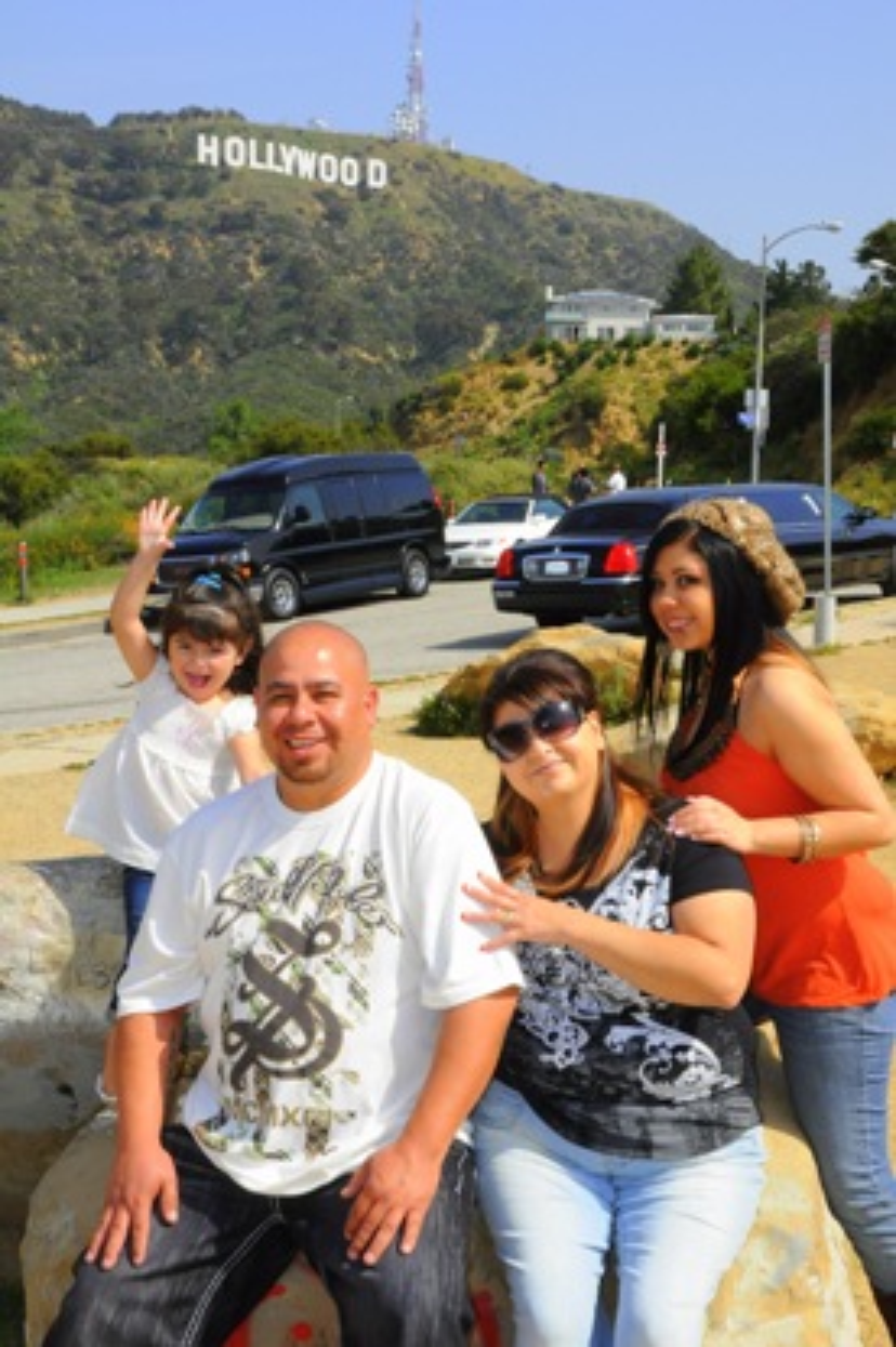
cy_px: 674
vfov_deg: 37.9
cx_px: 448
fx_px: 1963
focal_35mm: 52
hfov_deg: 25.7
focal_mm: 35
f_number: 29
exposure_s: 1/200
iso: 800
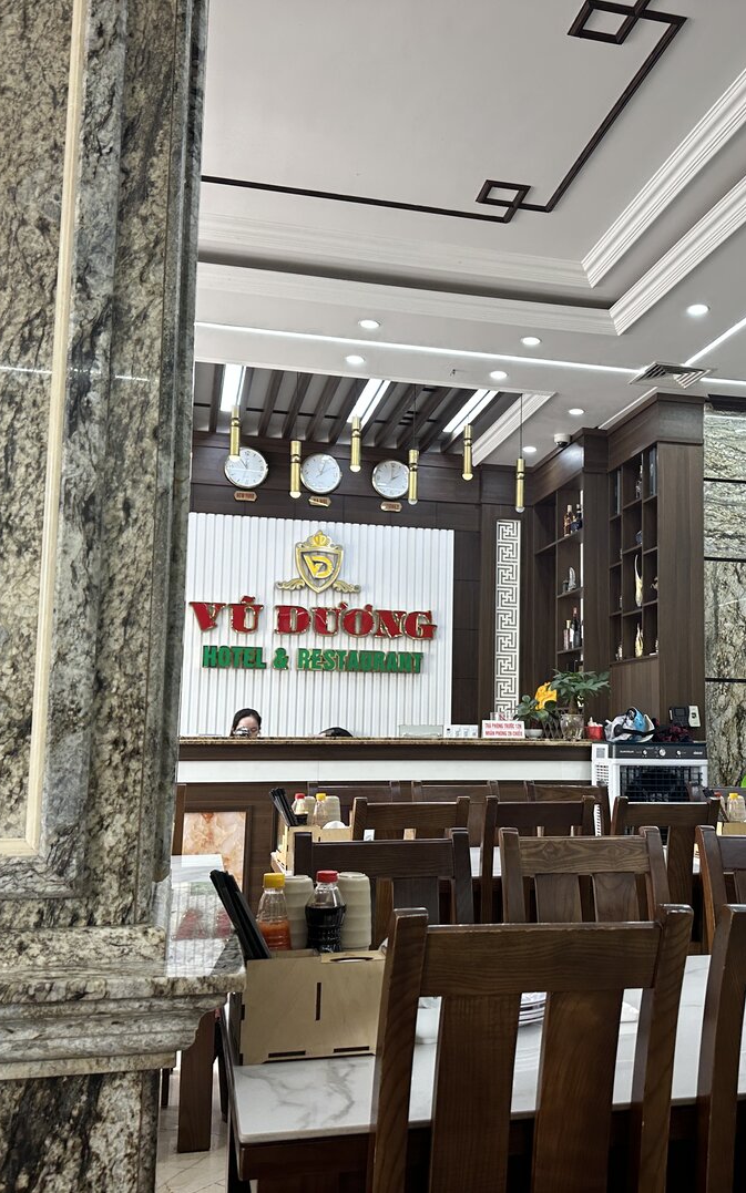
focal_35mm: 34
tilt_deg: +6.1
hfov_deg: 36.9
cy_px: 597
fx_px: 1106
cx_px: 500
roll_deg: -0.7
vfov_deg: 56.7
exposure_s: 1/100
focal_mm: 6.86
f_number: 1.78
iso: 125
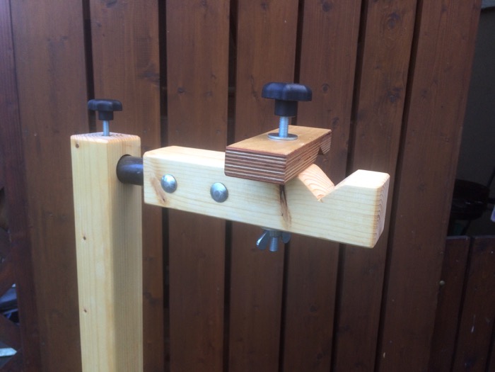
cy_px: 186
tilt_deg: -13.4
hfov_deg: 61.7
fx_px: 415
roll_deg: -3.2
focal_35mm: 29
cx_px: 248
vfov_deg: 48.2
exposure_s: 1/50
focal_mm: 4.15
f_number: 2.2
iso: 40
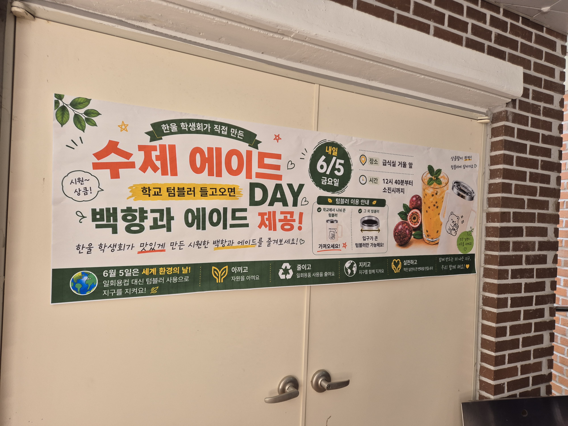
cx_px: 284
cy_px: 213
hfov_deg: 73.9
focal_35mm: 23
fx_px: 377
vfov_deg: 58.9
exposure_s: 1/120
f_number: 1.8
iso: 80
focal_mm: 5.4
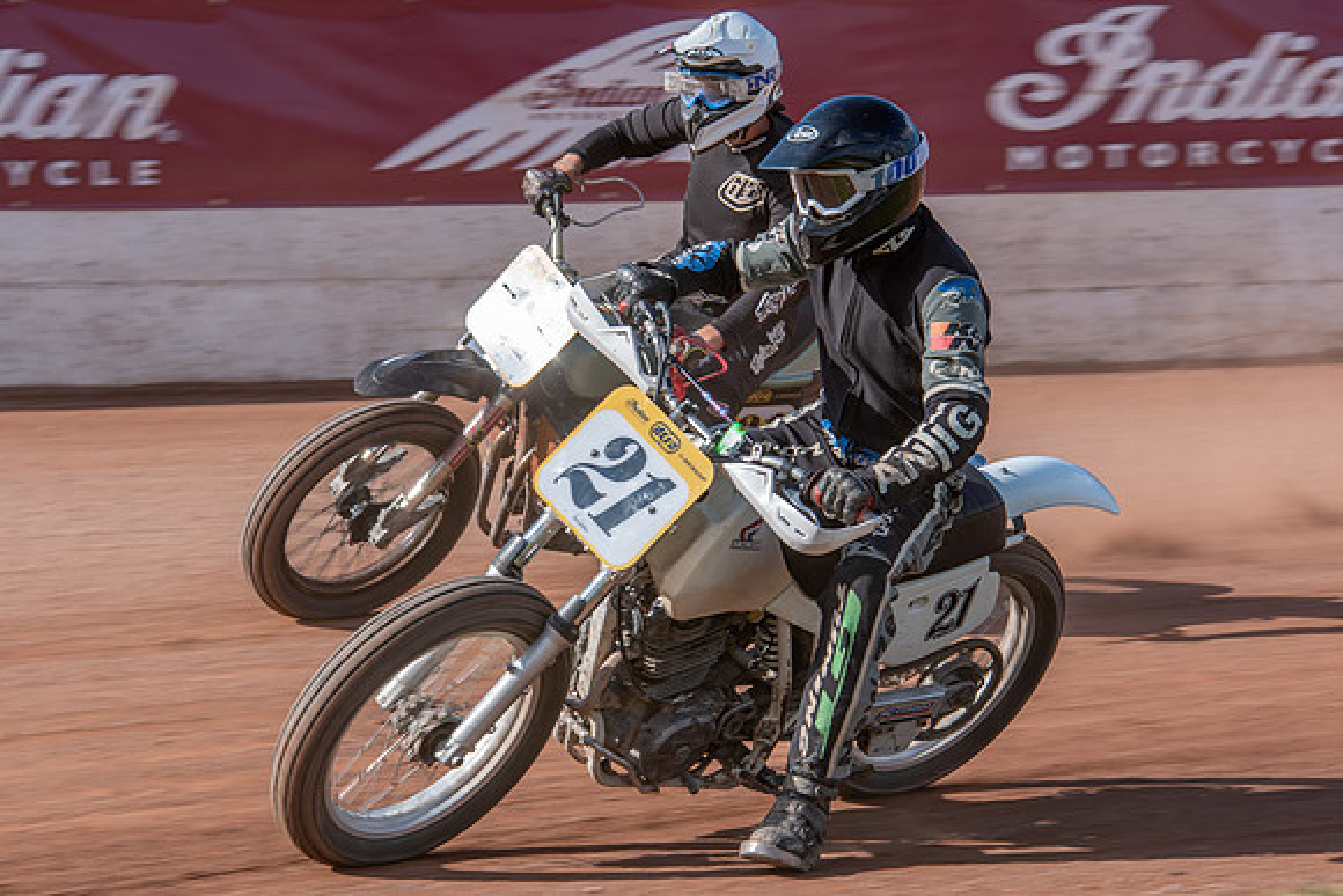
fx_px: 6385
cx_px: 531
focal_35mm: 171
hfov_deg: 12.0
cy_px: 499
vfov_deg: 8.0
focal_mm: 130
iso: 125
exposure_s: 1/250
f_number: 8
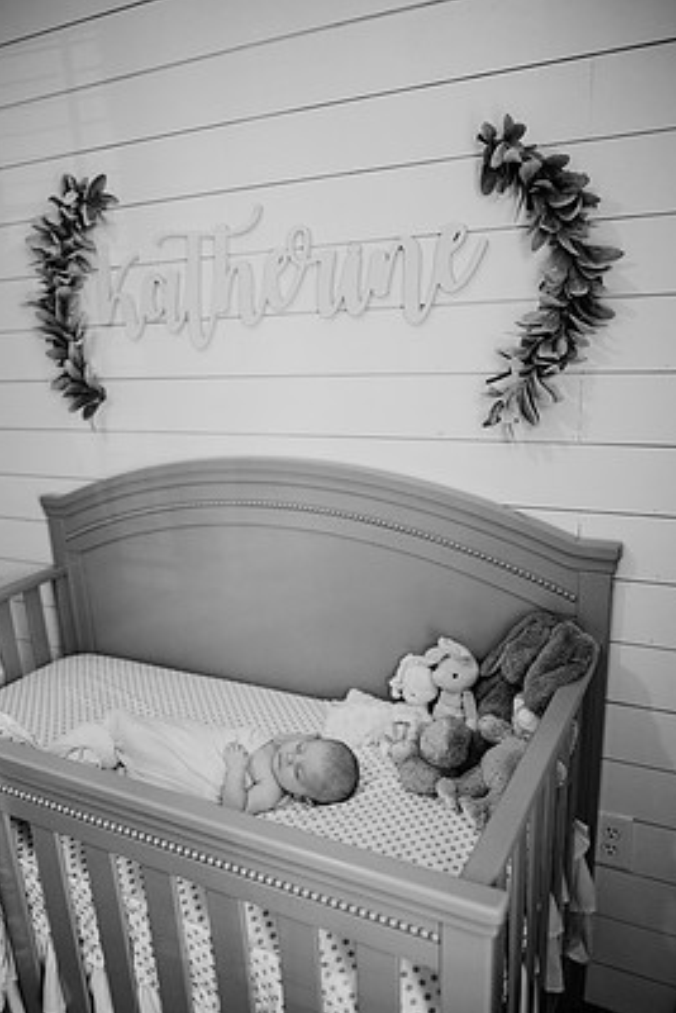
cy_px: 550
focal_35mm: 27
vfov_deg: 67.2
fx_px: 760
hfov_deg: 48.0
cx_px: 324
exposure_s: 1/320
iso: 640
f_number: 2
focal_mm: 24
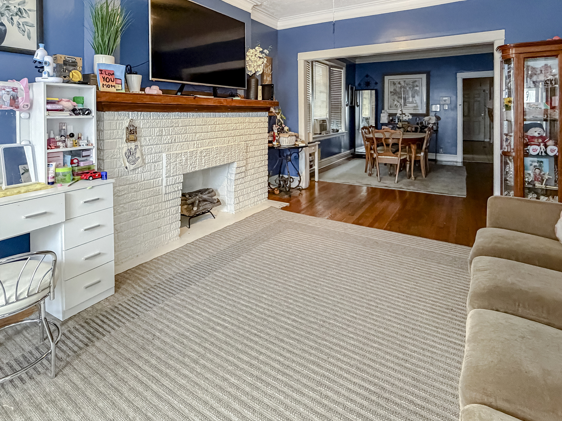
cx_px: 251
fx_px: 292
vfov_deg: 71.6
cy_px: 207
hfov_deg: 87.4
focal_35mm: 18
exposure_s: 1/60
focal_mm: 2.22
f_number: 2.2
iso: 640
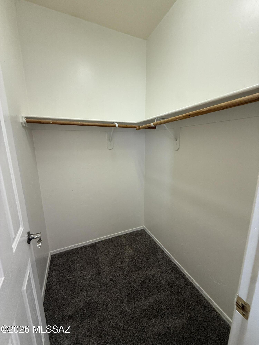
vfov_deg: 102.1
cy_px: 172
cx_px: 130
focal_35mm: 14
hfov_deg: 85.7
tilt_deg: -12.3
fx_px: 140
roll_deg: +0.1
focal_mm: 2.22
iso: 250
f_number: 2.2
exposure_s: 1/60
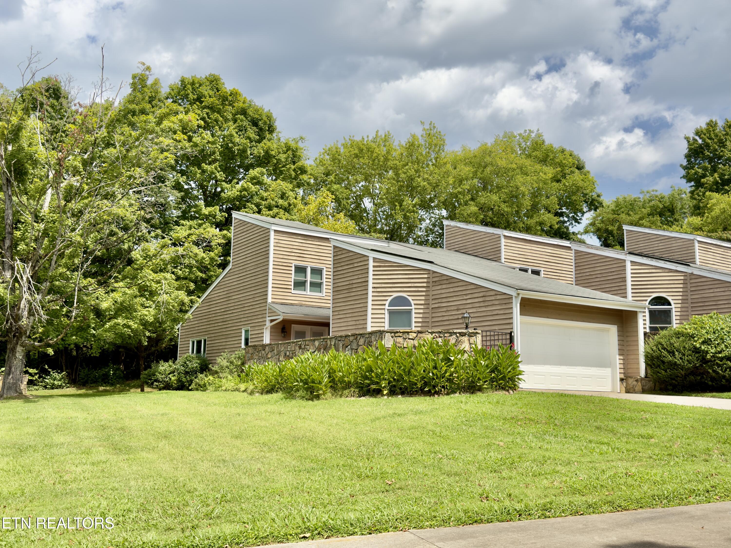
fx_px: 739
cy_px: 274
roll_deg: -0.2
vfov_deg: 40.7
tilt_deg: +8.1
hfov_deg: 52.6
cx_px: 366
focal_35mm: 35
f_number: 1.78
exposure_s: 1/3610
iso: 80
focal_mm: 6.76
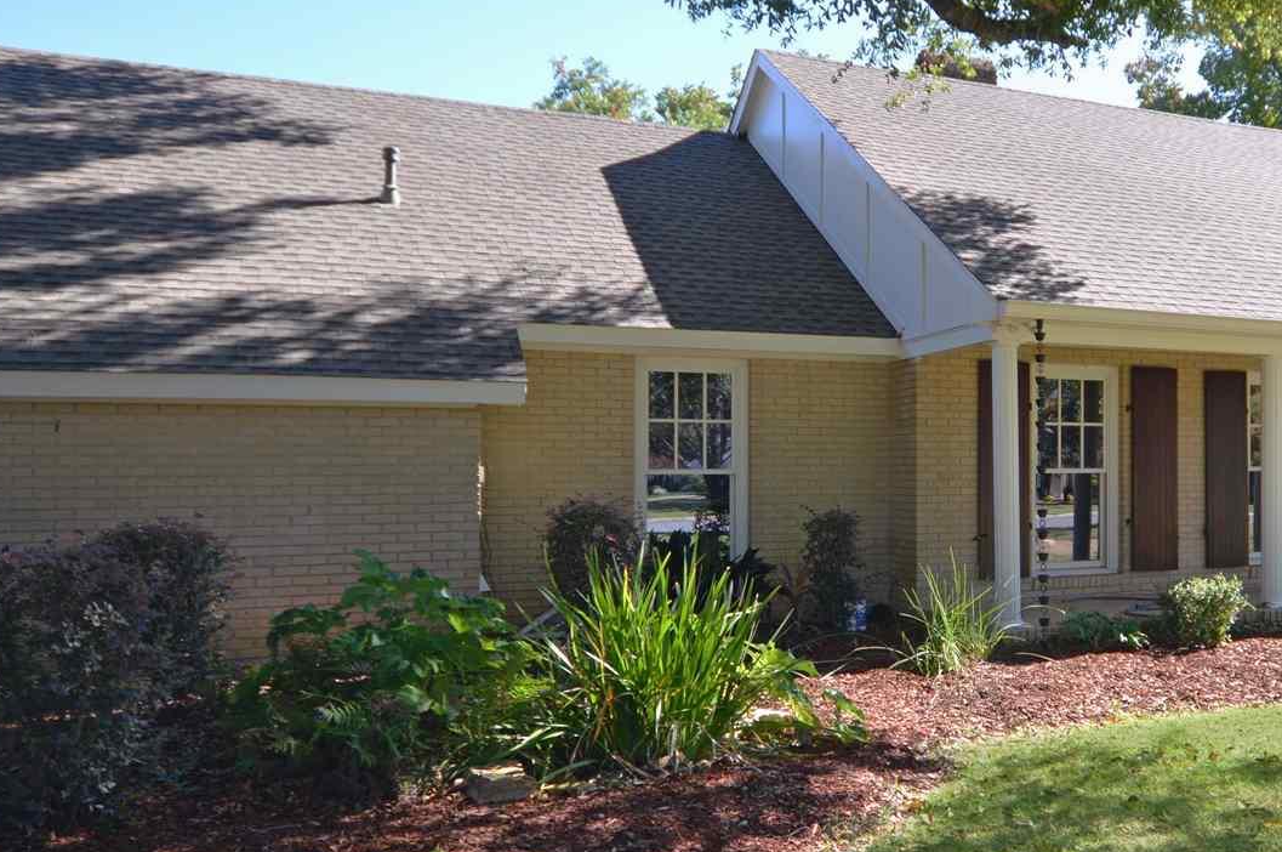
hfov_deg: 57.0
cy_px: 428
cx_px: 895
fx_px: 1137
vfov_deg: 41.1
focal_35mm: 32
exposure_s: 1/125
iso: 100
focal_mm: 11
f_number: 5.6
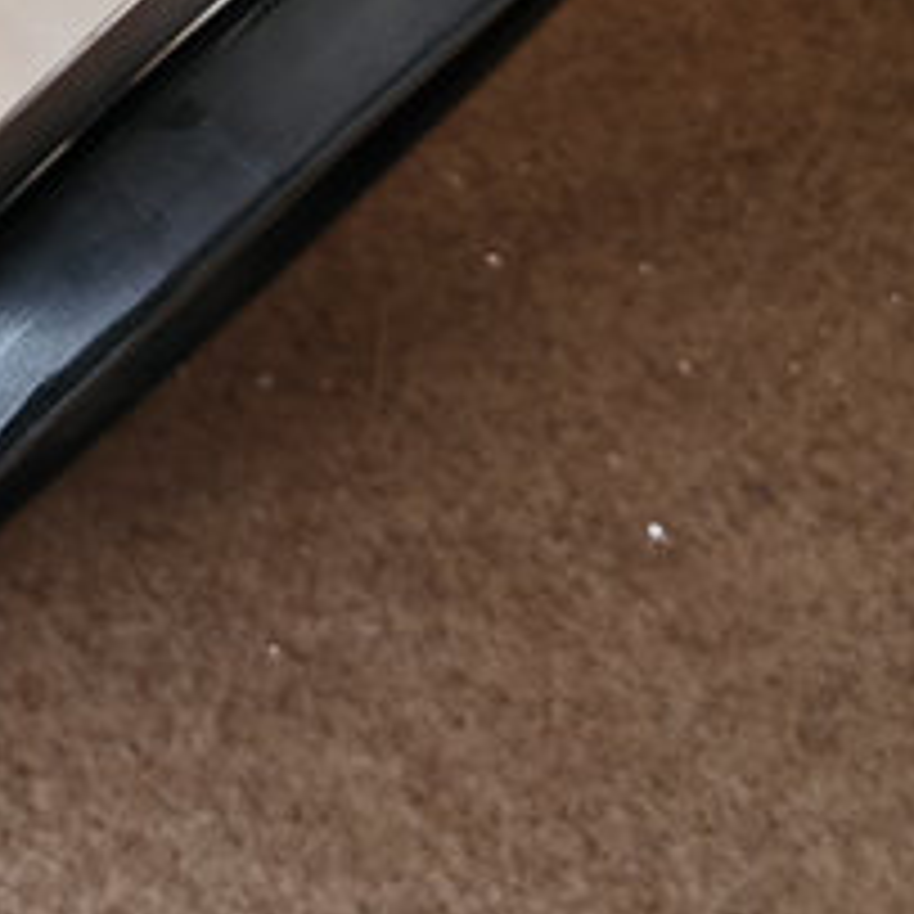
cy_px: -324
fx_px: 2808
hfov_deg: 17.2
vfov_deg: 17.2
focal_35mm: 94
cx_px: -333
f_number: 1.6
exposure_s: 1/100
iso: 100
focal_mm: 5.56
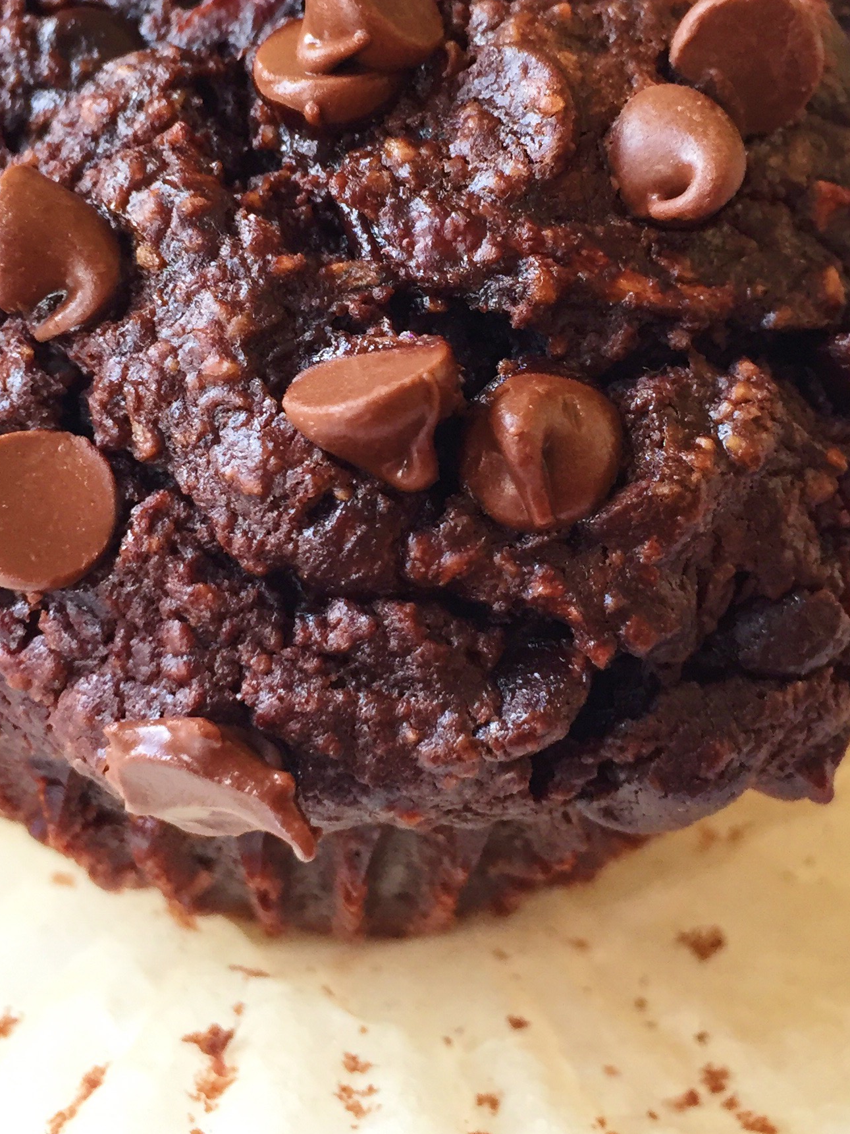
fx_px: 1800
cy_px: 382
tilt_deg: -46.0
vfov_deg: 34.6
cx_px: 427
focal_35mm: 55
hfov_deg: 26.6
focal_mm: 4.15
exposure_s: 1/30
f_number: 2.2
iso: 80
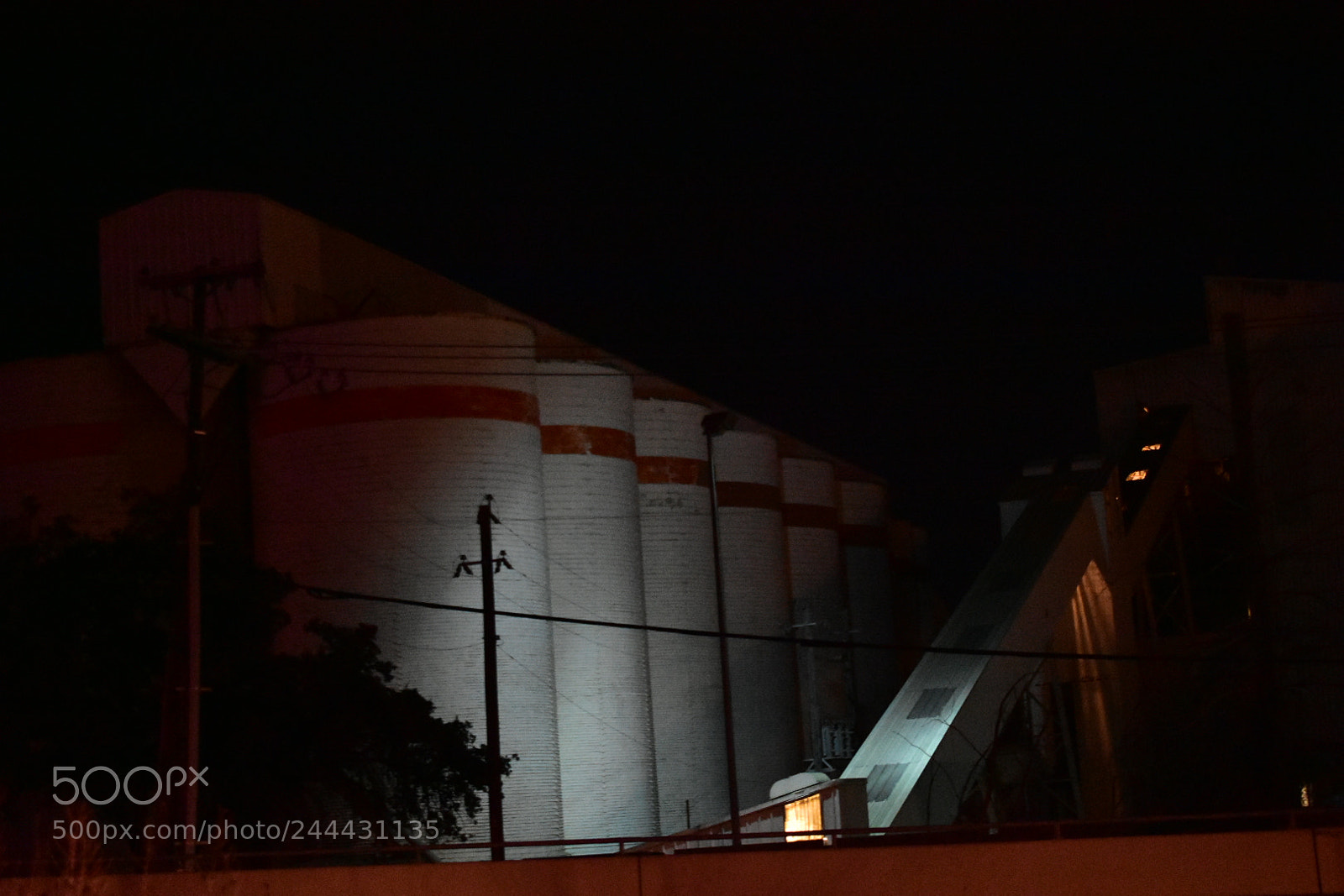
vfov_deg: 20.2
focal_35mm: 68
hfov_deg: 29.9
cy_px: 448
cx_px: 672
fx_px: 2520
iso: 8000
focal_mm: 45
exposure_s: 1/40
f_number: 5
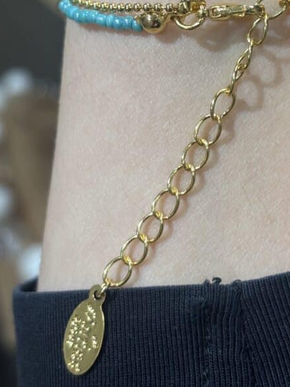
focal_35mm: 90
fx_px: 1005
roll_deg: -2.9
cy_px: 73
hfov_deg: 16.3
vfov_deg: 21.5
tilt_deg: -41.8
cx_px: 212
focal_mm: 5.96
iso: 50
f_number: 1.6
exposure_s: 1/100
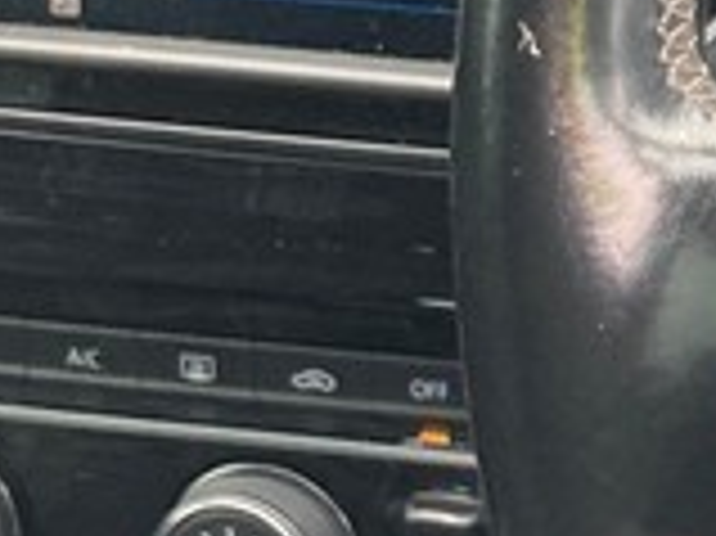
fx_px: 3638
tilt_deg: -28.0
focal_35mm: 176
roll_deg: -1.5
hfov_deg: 10.0
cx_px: 1648
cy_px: 320
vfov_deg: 8.4
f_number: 1.8
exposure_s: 1/121
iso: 64
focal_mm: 3.99
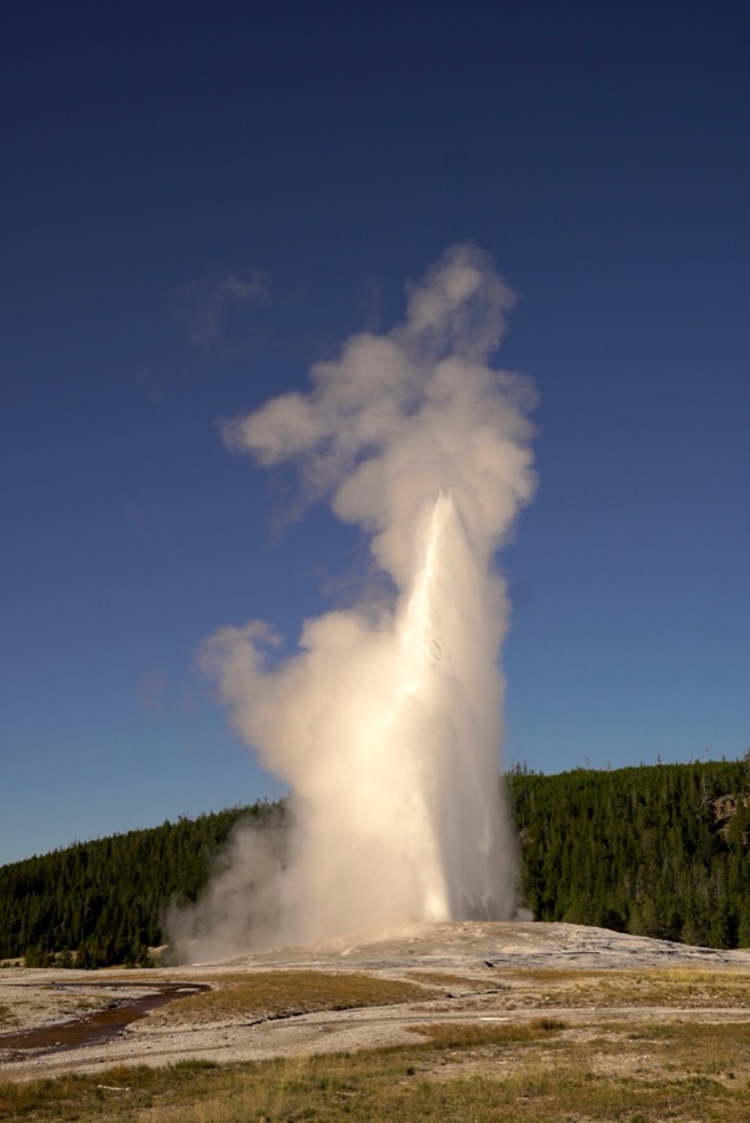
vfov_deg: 46.4
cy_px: 562
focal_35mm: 42
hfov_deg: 31.9
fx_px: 1311
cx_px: 375
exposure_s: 1/1000
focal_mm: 28
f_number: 6.3
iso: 100
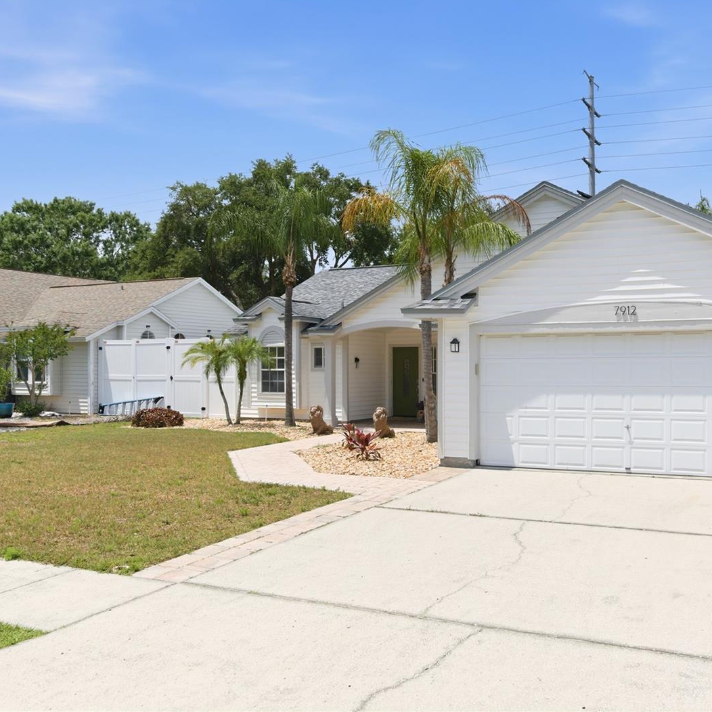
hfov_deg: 51.3
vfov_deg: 52.5
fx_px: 721
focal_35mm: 31
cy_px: 352
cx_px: 490
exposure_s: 1/200
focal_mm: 24
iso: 100
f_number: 7.1
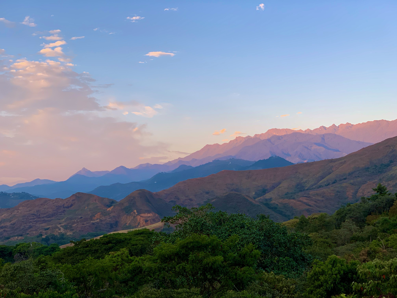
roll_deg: +0.7
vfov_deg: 28.0
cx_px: 198
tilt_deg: +5.5
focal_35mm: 52
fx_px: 596
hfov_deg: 36.8
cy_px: 149
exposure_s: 1/93
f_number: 2.4
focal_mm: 6
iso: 16
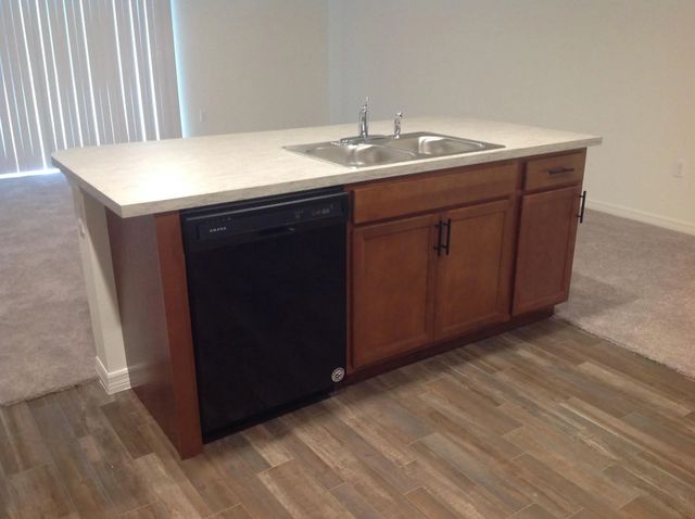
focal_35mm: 35
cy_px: 260
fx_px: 702
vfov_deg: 40.6
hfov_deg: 52.7
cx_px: 348
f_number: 2.4
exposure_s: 1/15
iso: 200
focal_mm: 4.28
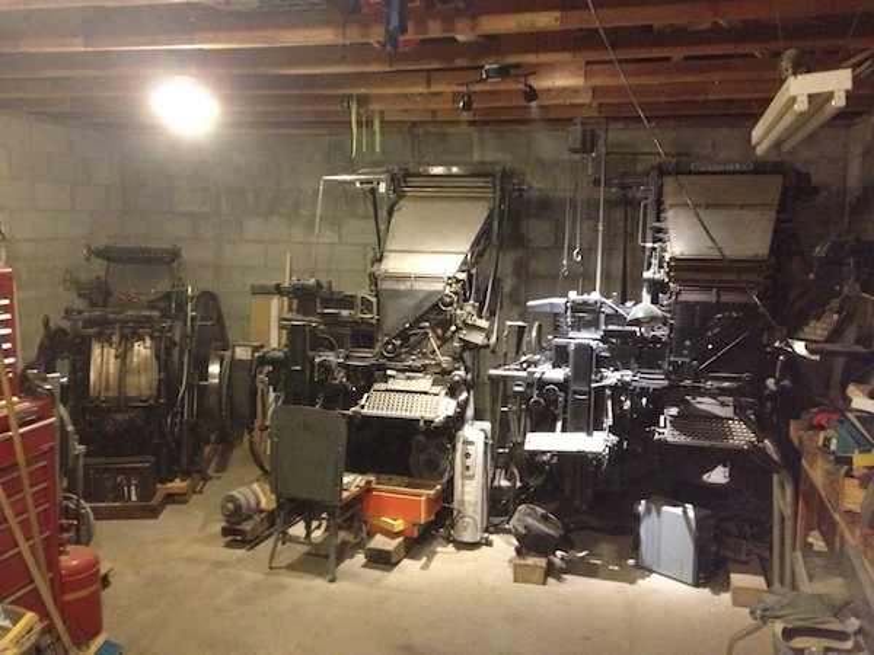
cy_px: 328
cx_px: 437
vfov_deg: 40.7
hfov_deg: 52.6
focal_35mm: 35
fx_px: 884
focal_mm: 4.28
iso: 800
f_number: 2.4
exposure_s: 1/15
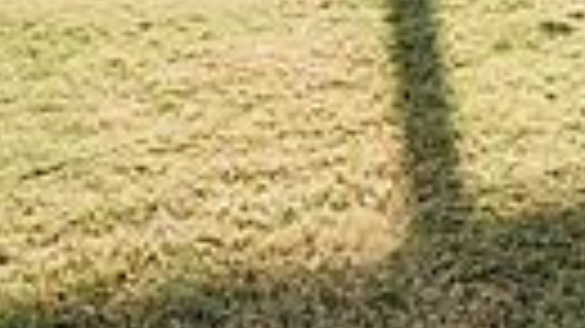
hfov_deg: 22.9
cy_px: -580
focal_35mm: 87
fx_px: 1349
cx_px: 662
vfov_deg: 10.7
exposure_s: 1/640
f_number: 2.8
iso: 200
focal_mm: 24
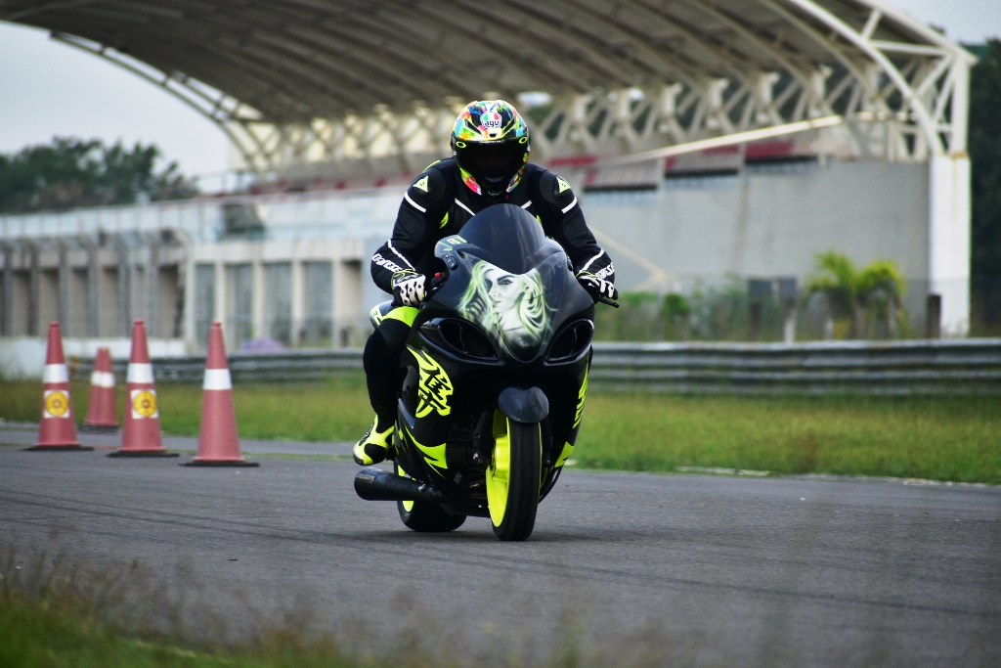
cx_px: 500
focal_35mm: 390
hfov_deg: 5.3
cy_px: 334
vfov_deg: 3.5
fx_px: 10845
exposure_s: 1/1000
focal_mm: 260
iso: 400
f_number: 6.3
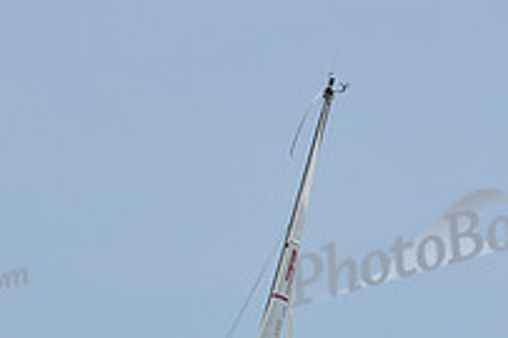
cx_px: 159
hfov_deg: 10.3
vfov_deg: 6.7
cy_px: 638
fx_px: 2820
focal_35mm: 200
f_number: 11
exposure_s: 1/800
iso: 250
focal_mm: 70
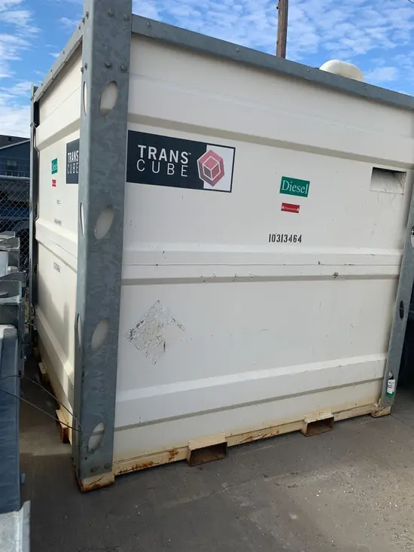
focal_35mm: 26
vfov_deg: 67.3
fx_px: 414
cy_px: 276
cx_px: 207
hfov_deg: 53.1
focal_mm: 4.25
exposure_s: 1/1880
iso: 25
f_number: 1.8
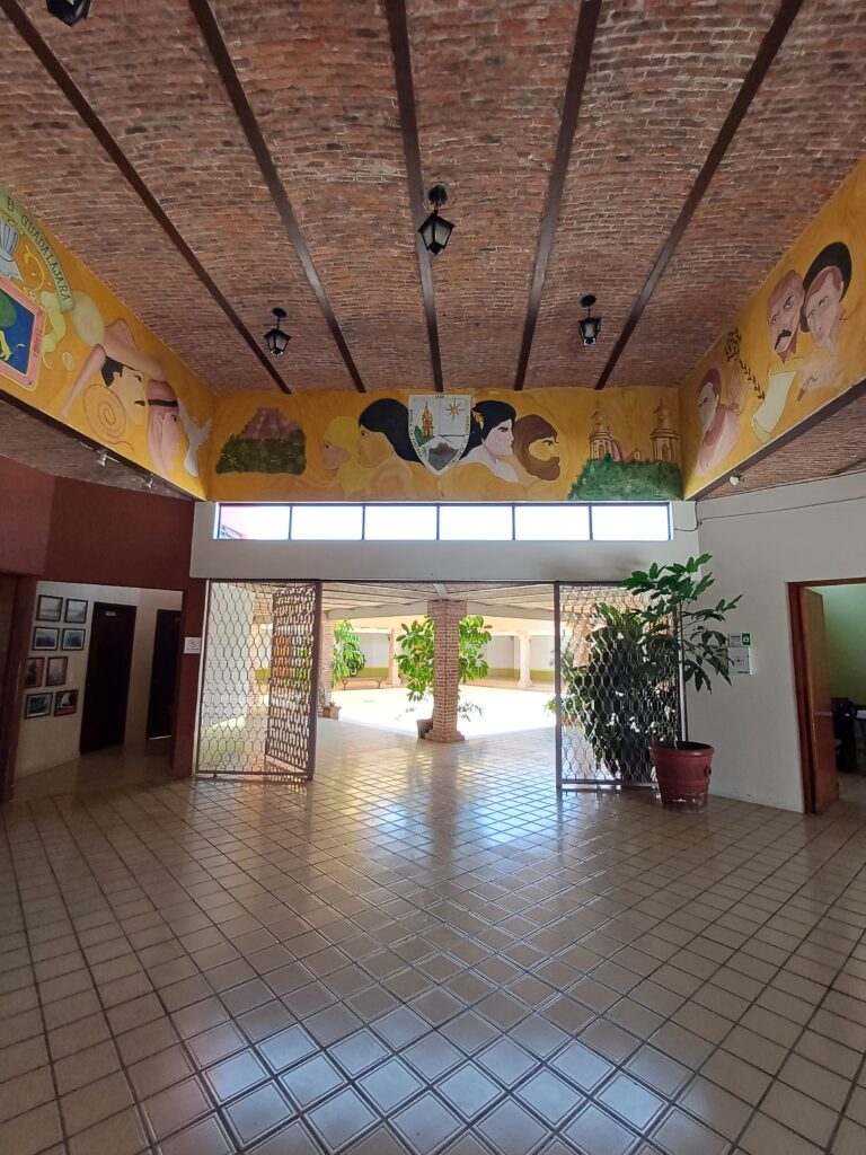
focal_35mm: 16
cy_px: 578
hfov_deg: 78.1
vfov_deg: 94.5
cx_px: 433
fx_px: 534
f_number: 2.2
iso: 64
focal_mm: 1.64
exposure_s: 1/60
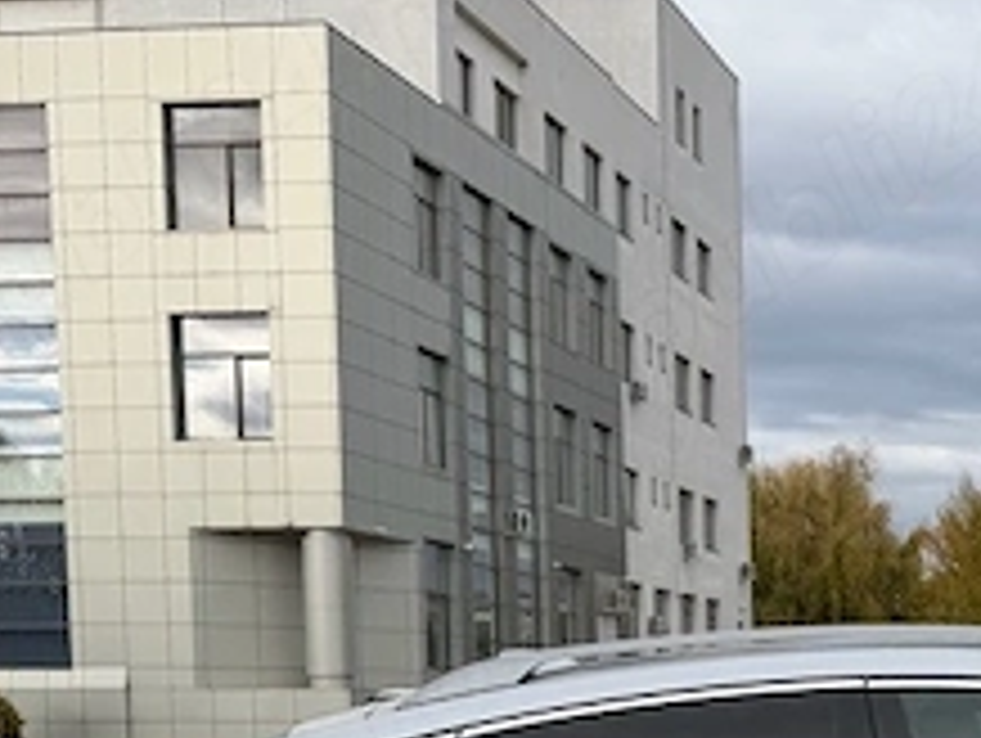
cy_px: 882
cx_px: 1080
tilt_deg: -5.1
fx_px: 1872
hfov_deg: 26.9
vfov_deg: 20.8
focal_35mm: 66
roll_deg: -0.4
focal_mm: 6.76
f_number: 1.78
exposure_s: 1/1901
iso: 80
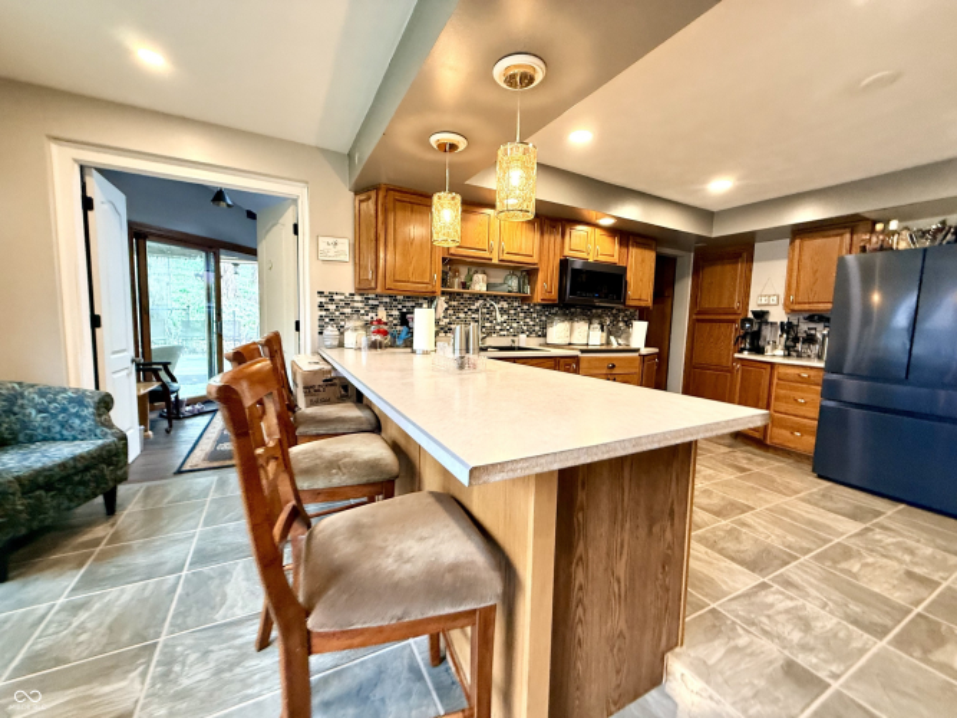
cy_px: 359
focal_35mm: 14
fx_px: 387
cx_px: 478
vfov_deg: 85.7
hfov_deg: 102.1
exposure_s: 1/60
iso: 200
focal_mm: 2.22
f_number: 2.2
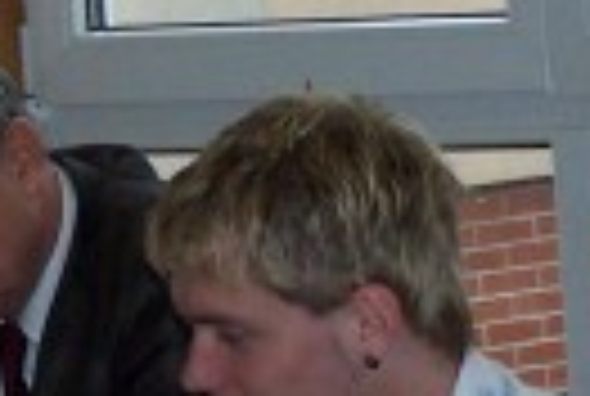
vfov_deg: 2.3
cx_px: 315
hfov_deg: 3.5
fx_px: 9741
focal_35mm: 593
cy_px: 288
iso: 140
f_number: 3.2
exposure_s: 1/90
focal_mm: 19.4
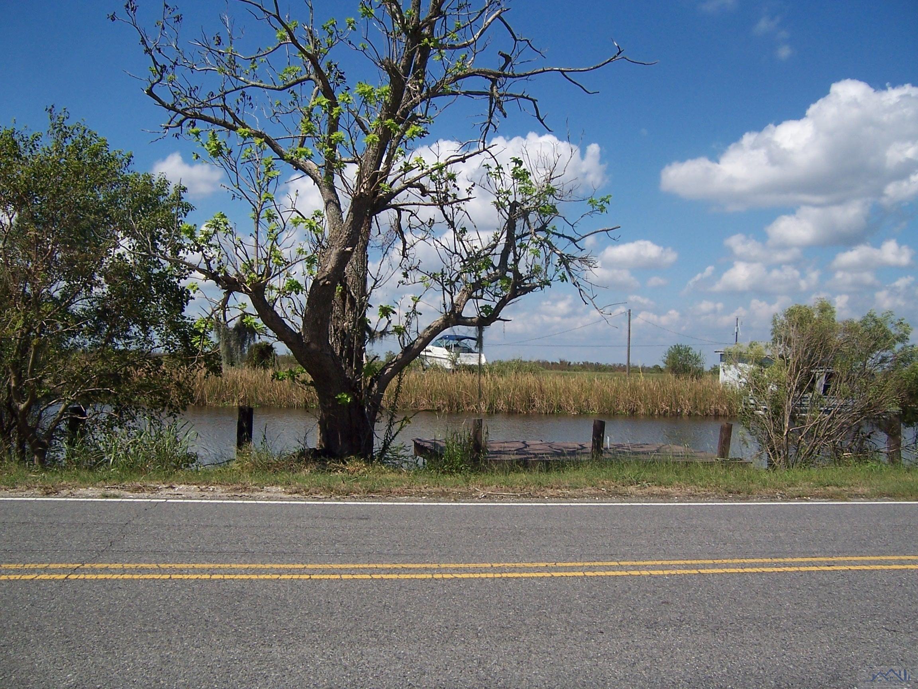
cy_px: 344
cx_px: 459
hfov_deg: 55.4
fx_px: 875
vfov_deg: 42.9
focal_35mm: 33
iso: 80
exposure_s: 1/1000
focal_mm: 5.5
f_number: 4
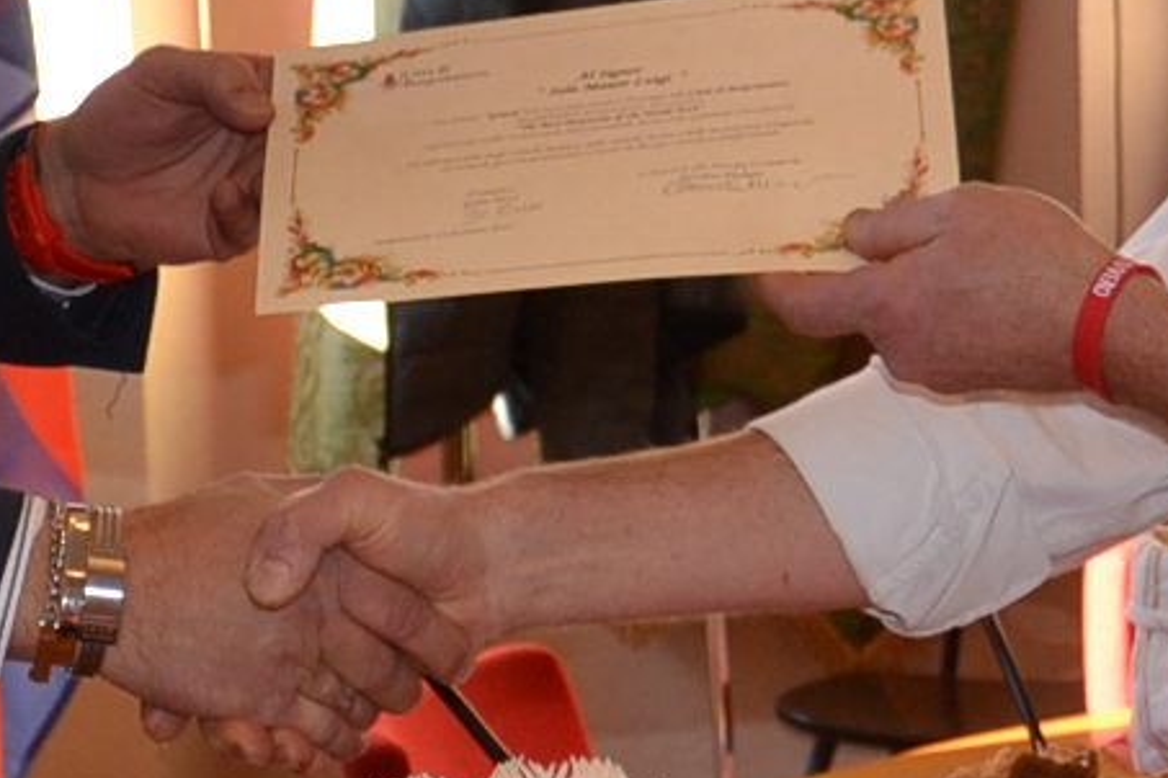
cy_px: 667
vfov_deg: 7.2
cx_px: 547
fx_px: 6181
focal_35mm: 191
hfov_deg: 10.8
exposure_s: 1/125
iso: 320
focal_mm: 25
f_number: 4
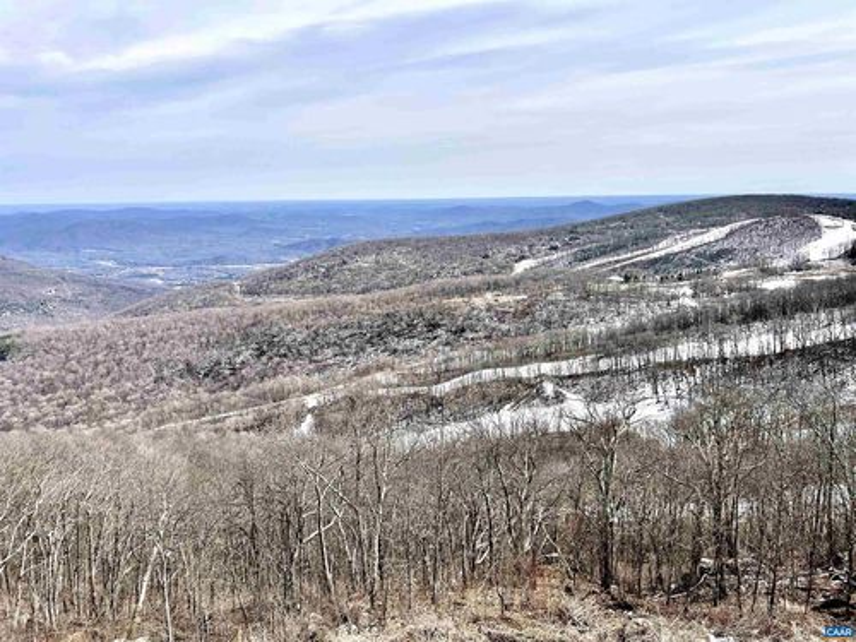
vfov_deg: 53.1
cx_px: 428
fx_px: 643
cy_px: 321
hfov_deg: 67.3
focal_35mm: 26
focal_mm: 5.7
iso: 50
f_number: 1.5
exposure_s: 1/3968
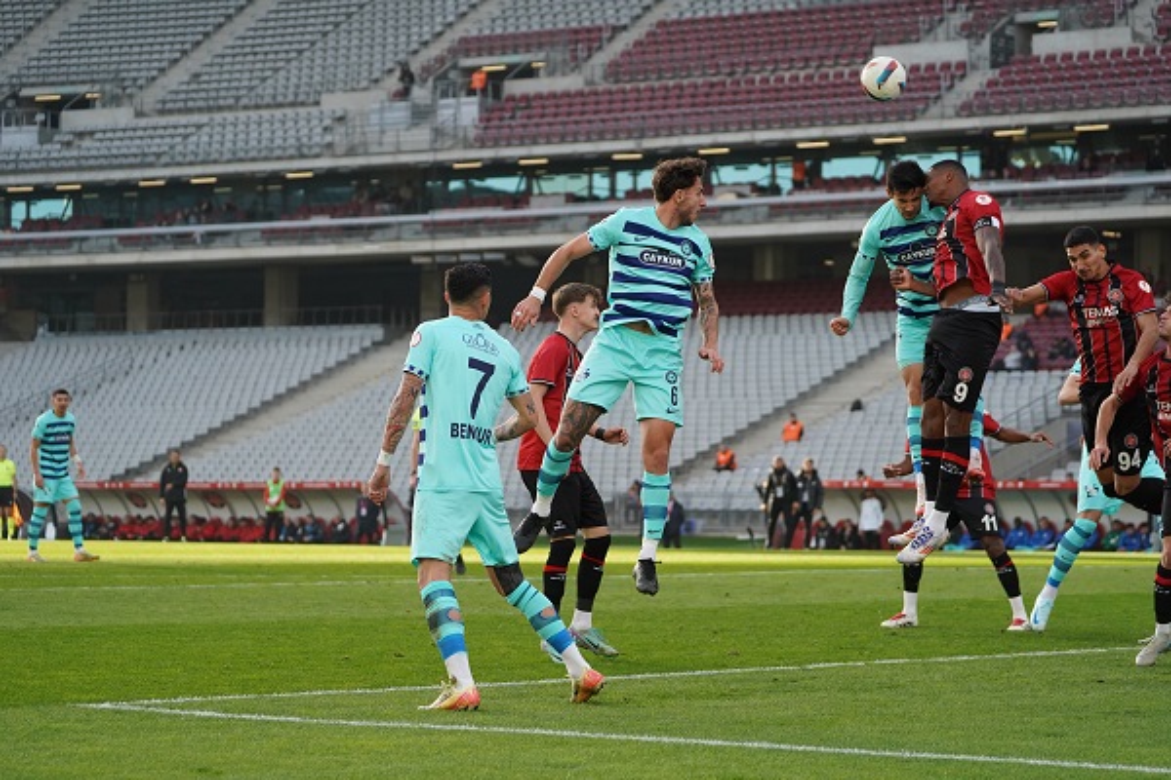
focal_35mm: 116
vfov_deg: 11.8
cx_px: 586
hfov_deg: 17.6
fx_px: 3773
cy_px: 390
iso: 1250
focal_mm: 116
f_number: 4.5
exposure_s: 1/2000
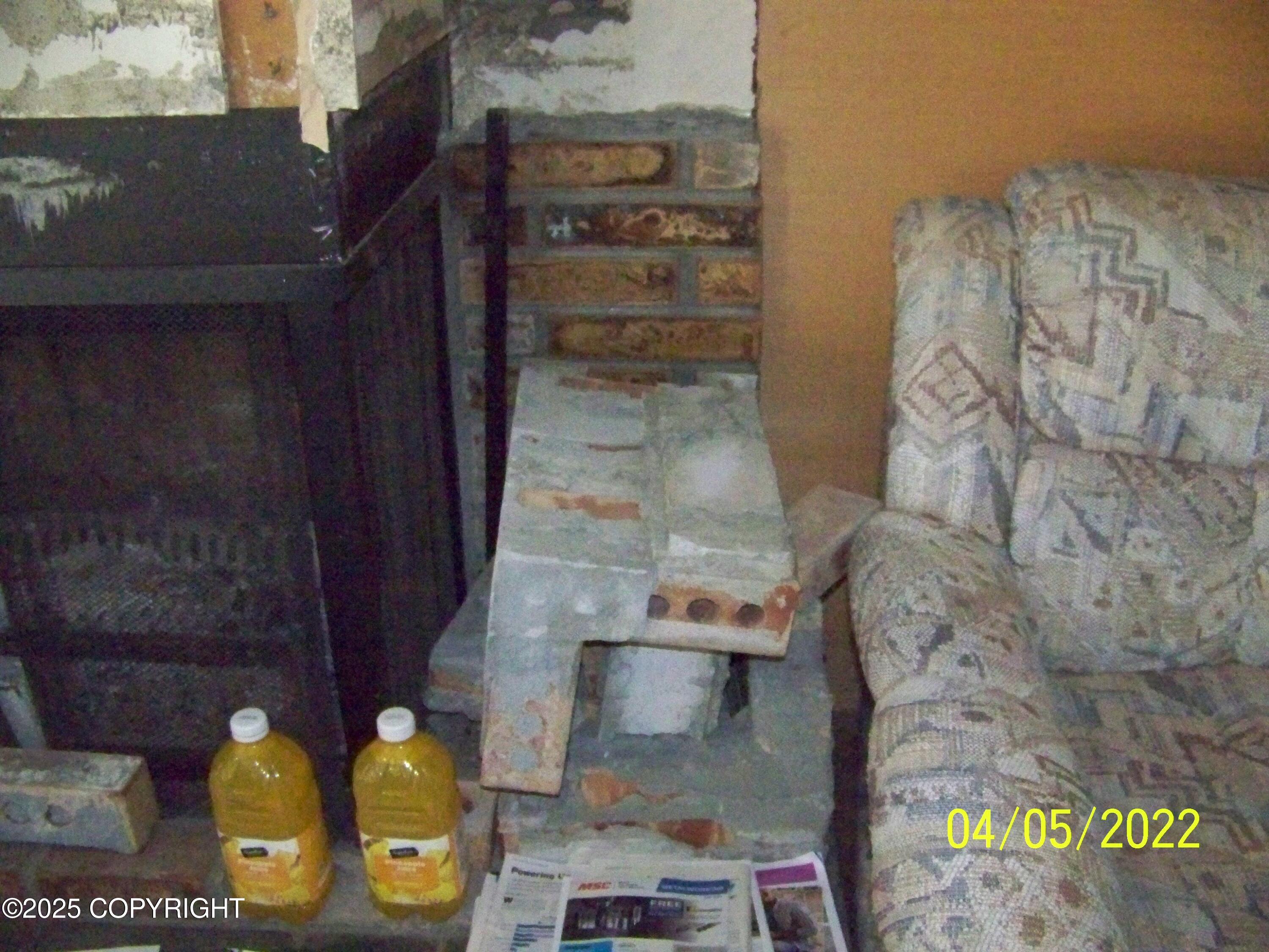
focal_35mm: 36
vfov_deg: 39.7
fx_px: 1320
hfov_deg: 51.4
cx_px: 634
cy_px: 476
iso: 1600
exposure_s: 1/500
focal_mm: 5.85
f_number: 2.8
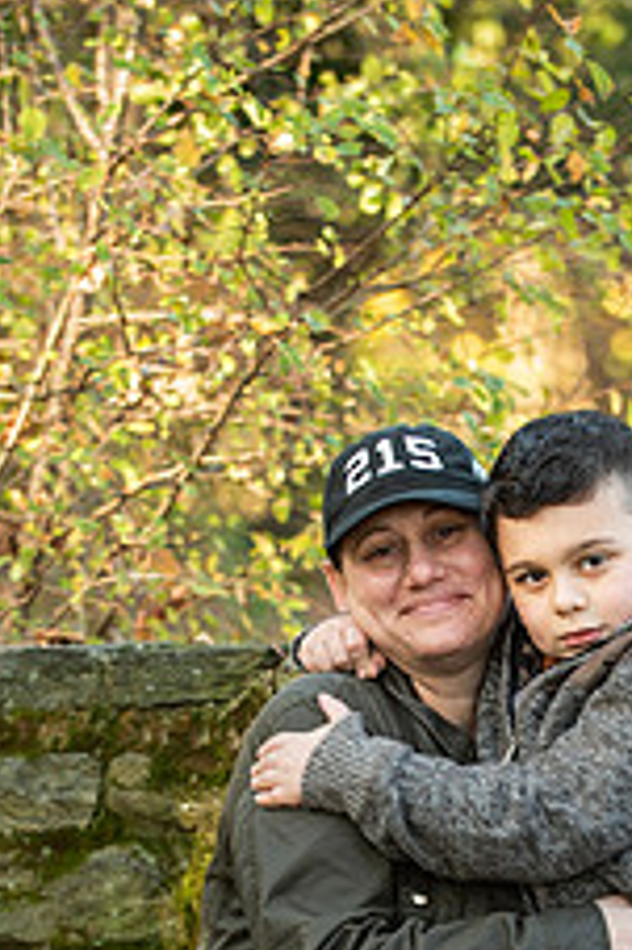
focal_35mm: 208
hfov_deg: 6.6
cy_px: 850
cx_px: 540
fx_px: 5485
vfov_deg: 9.9
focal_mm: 105
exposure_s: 1/200
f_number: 3.5
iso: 320
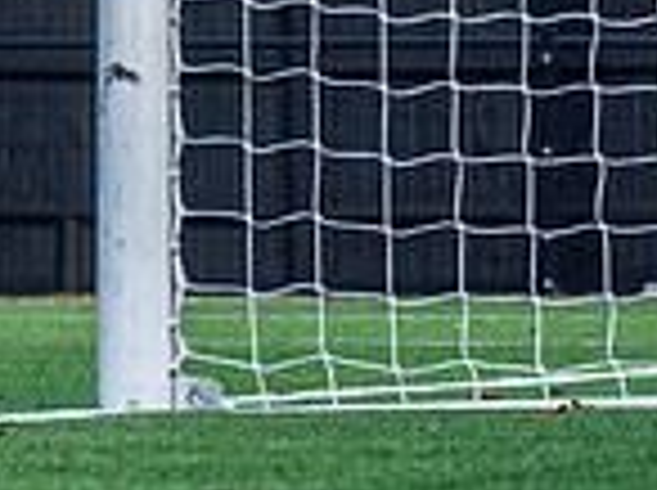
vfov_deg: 2.0
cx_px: -125
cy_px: -395
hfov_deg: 2.7
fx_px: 13681
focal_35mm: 722
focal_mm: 135
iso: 800
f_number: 8
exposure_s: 1/2000
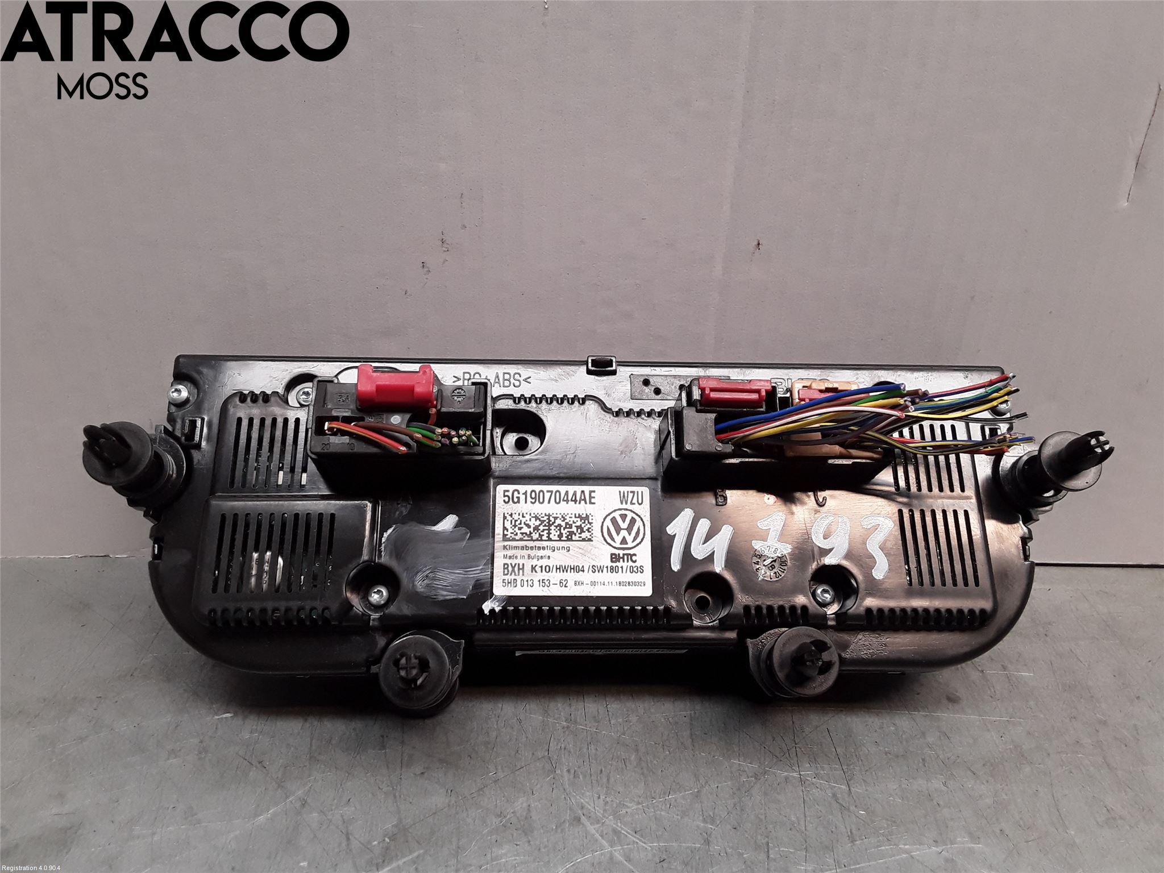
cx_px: 582
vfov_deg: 49.7
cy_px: 436
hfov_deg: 63.4
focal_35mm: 28
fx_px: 942
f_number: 1.9
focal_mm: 2.91
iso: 64
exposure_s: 1/100
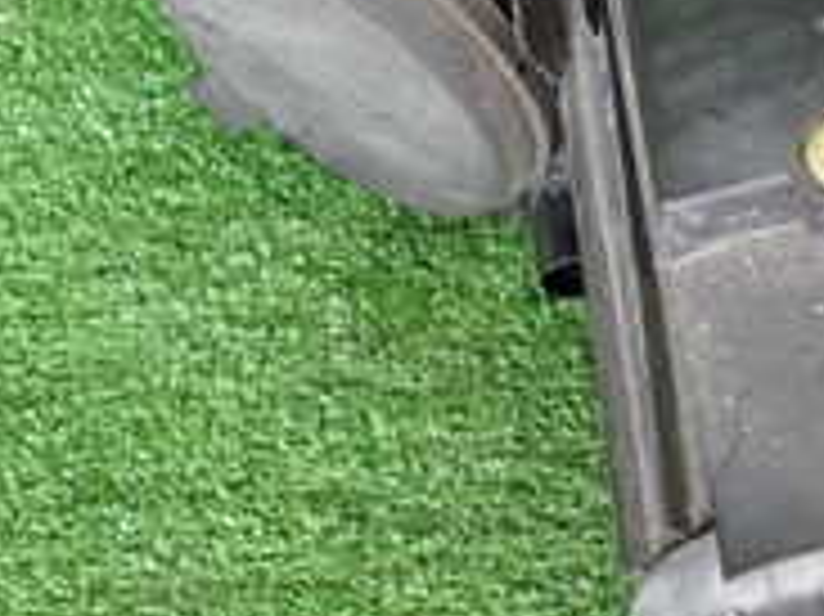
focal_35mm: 82
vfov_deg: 17.8
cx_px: 842
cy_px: 112
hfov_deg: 22.8
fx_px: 1951
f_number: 2
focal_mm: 4.5
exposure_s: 1/40
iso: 200
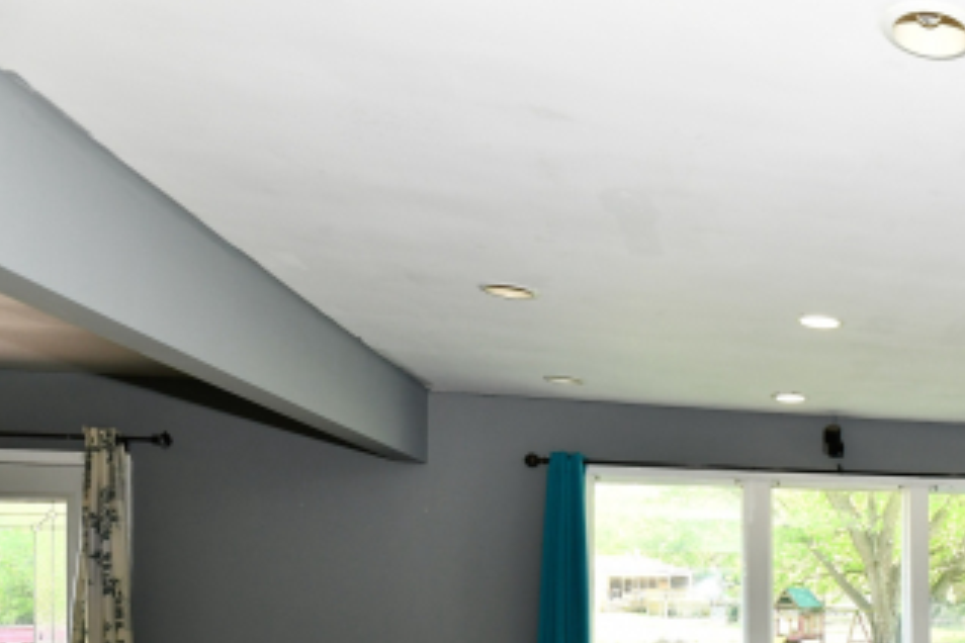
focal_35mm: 33
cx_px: 1083
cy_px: 616
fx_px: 885
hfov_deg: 43.1
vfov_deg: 36.6
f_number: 6.3
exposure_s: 1/60
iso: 640
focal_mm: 14
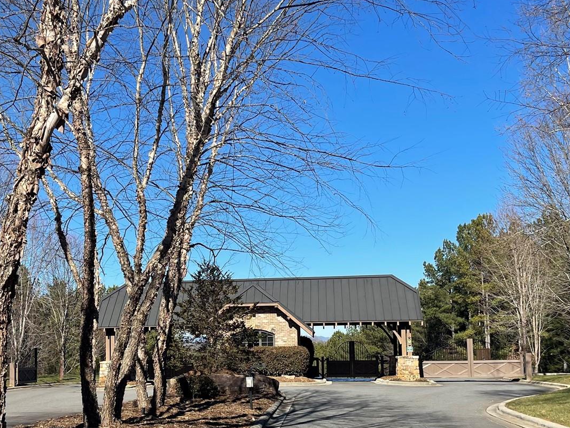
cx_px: 235
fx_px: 790
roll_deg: +2.2
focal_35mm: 48
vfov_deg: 30.0
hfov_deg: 39.5
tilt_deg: +4.8
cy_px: 292
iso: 32
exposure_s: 1/3003
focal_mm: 5.1
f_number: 1.6
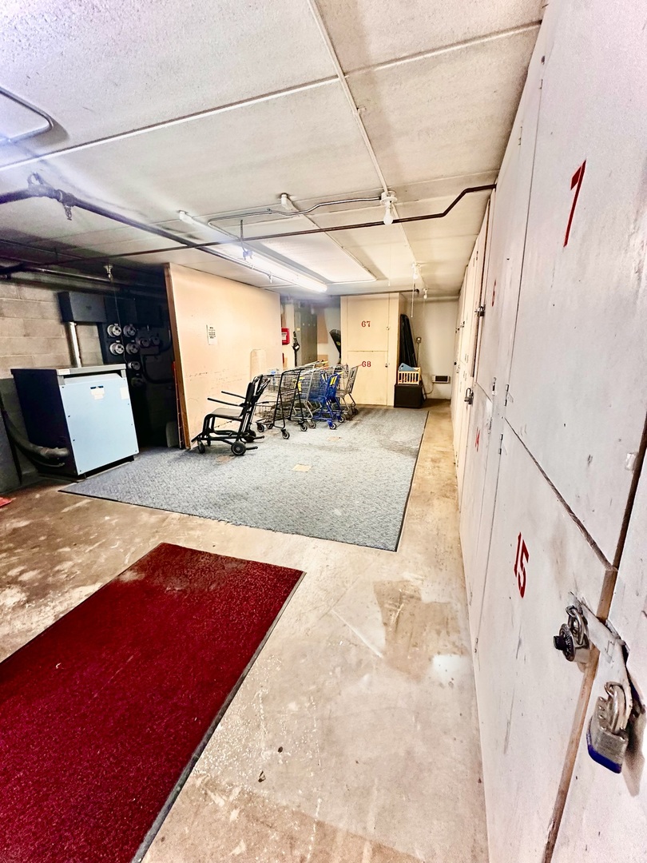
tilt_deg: -13.9
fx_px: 349
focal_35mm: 14
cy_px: 432
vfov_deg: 102.1
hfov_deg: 85.7
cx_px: 324
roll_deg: -0.7
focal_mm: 2.22
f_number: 2.2
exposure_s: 1/60
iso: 400
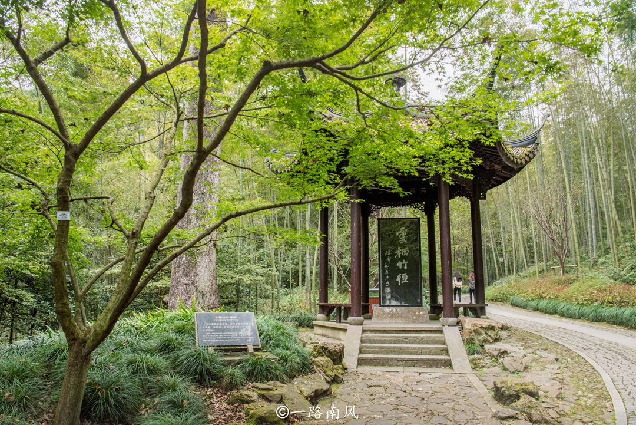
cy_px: 212
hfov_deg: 73.7
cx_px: 318
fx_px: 424
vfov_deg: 53.2
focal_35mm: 24
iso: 400
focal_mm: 24
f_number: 11
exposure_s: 1/100
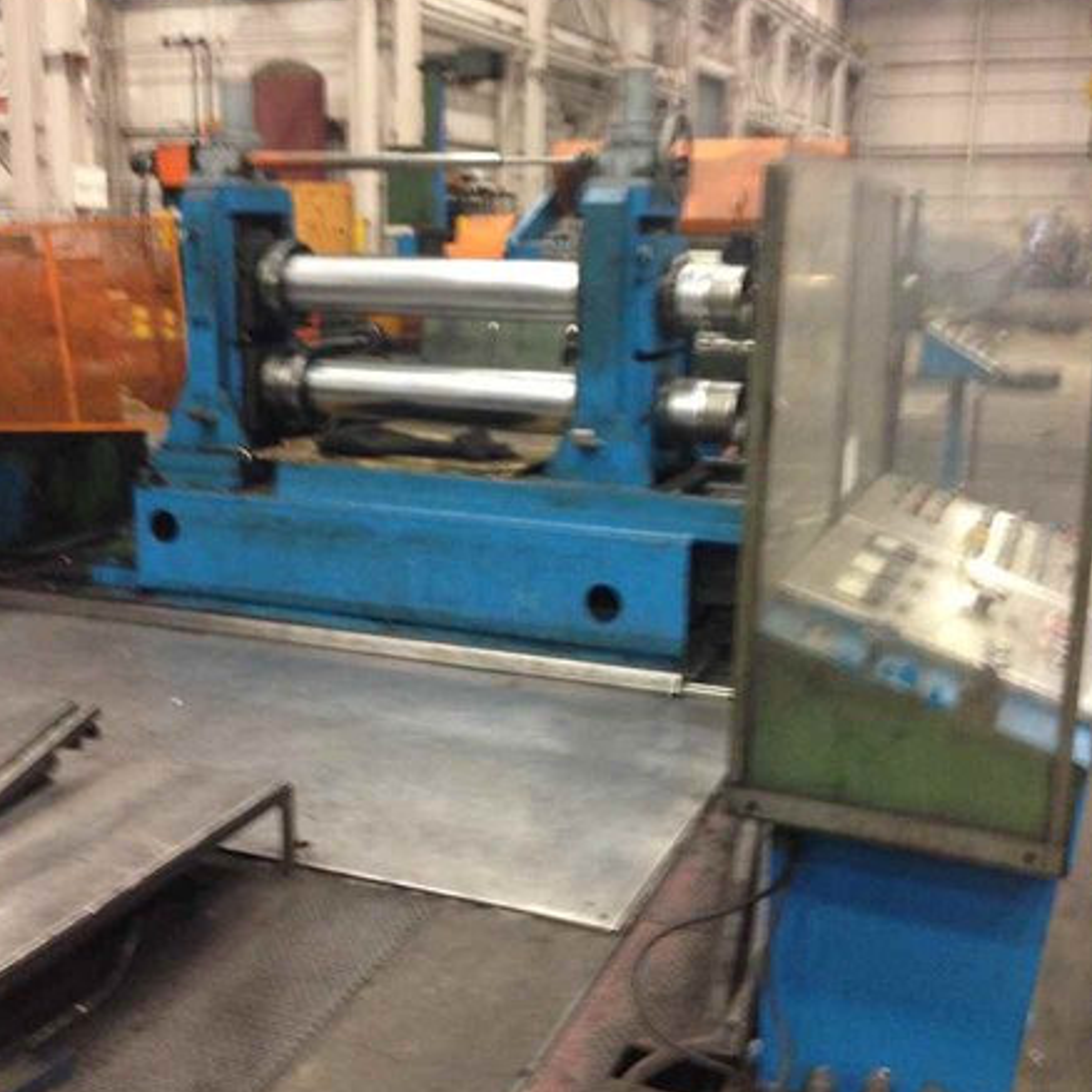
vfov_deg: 41.8
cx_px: 534
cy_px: 511
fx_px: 1428
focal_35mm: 40
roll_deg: -2.6
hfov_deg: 41.9
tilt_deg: -7.1
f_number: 2.4
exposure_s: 1/20
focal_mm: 4.12
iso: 320
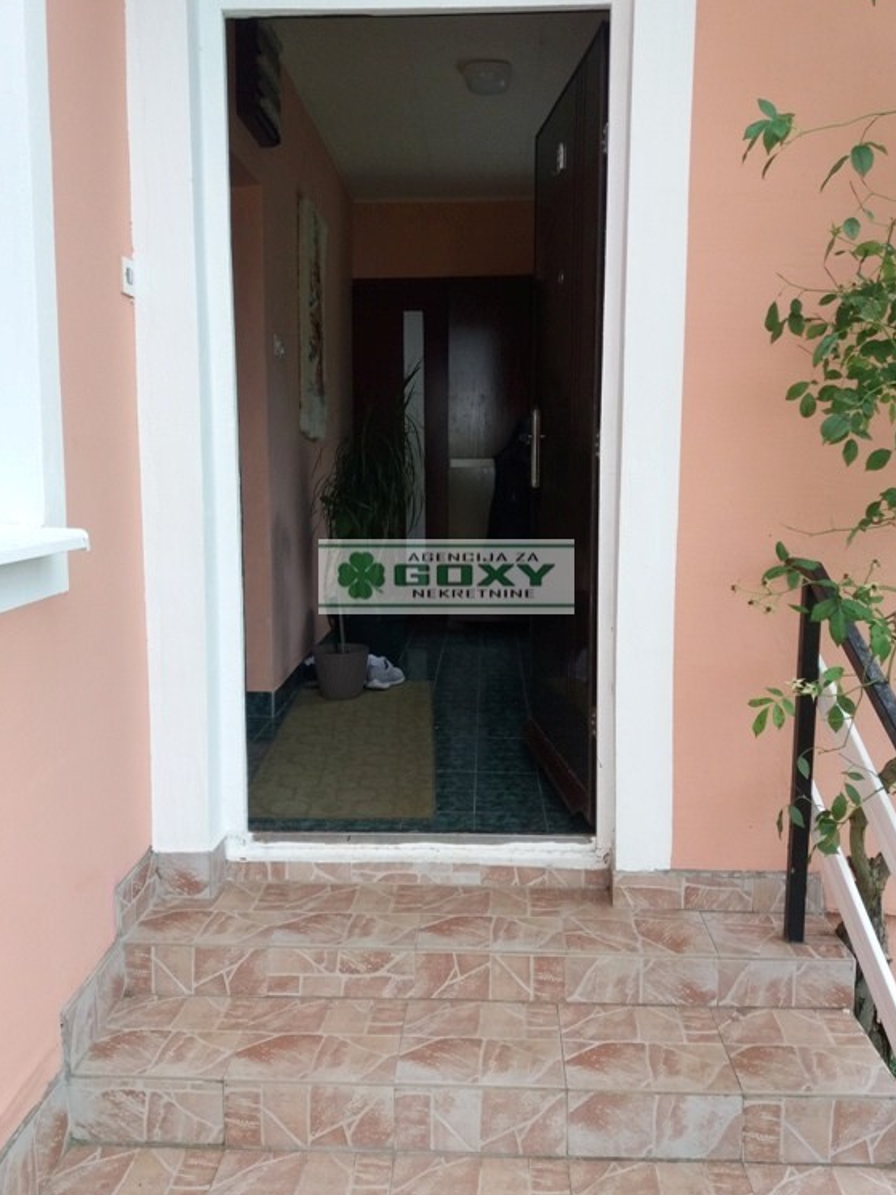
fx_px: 1036
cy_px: 576
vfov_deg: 60.0
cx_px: 446
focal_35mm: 30
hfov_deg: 46.8
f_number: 1.9
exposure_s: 1/331
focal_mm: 3.7
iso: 64
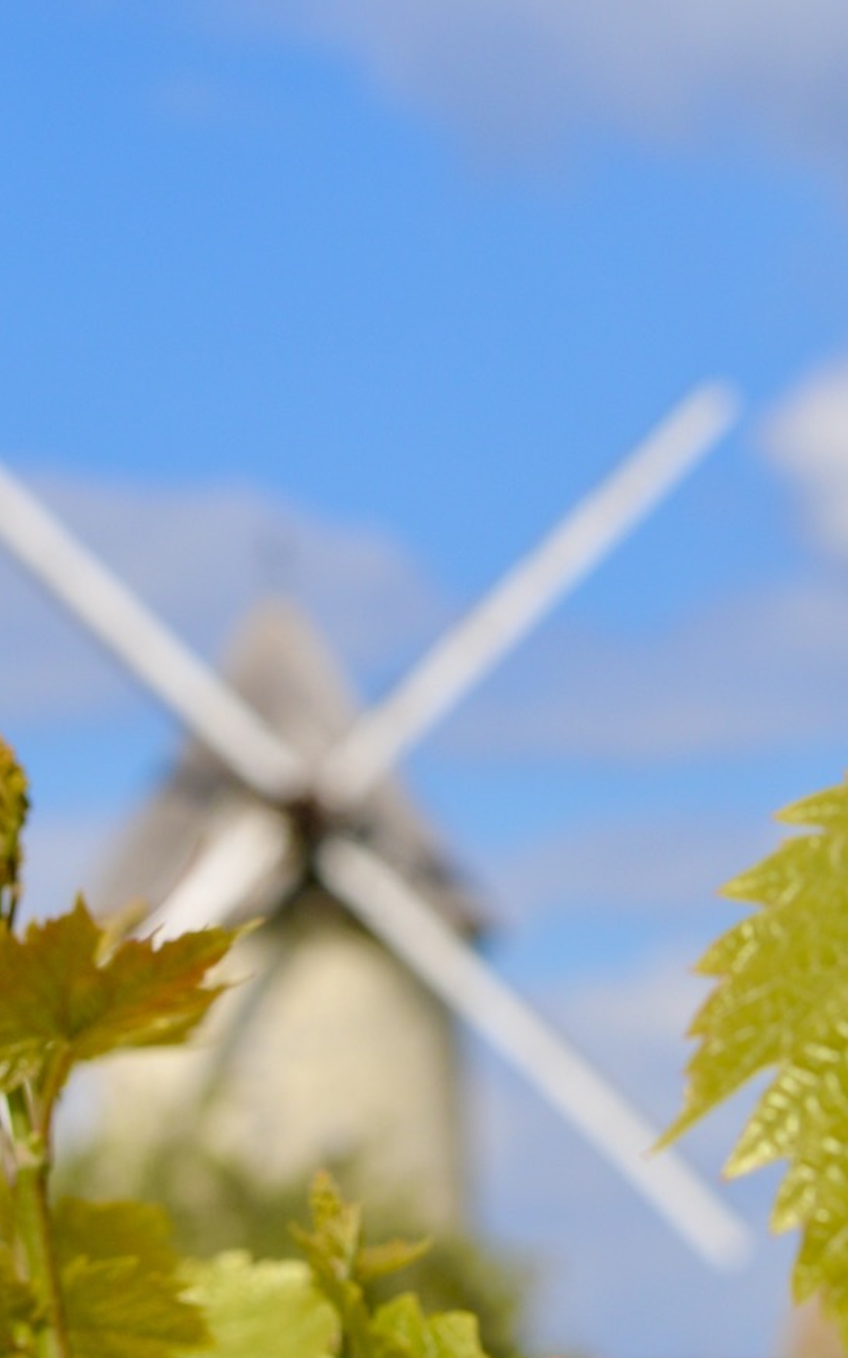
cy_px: 692
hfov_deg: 6.7
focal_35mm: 196
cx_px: 455
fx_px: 7252
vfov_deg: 10.7
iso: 100
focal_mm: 58
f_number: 9
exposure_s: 1/320
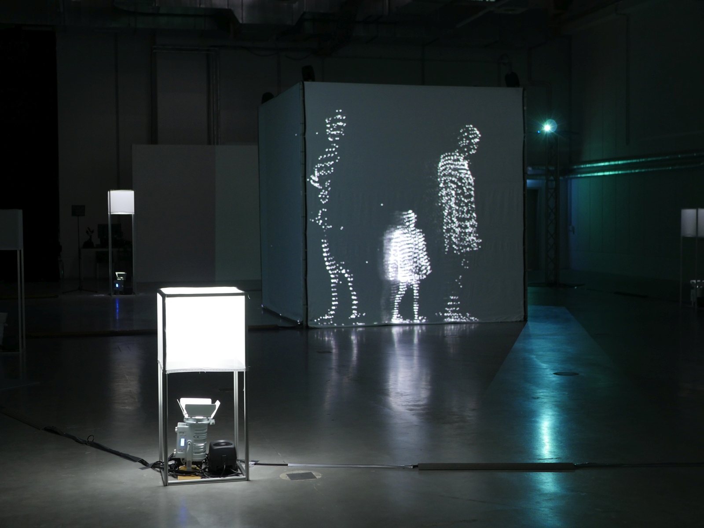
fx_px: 1017
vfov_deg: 29.1
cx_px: 352
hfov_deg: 38.2
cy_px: 264
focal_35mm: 50
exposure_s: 1/2
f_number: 3.5
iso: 500
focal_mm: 25
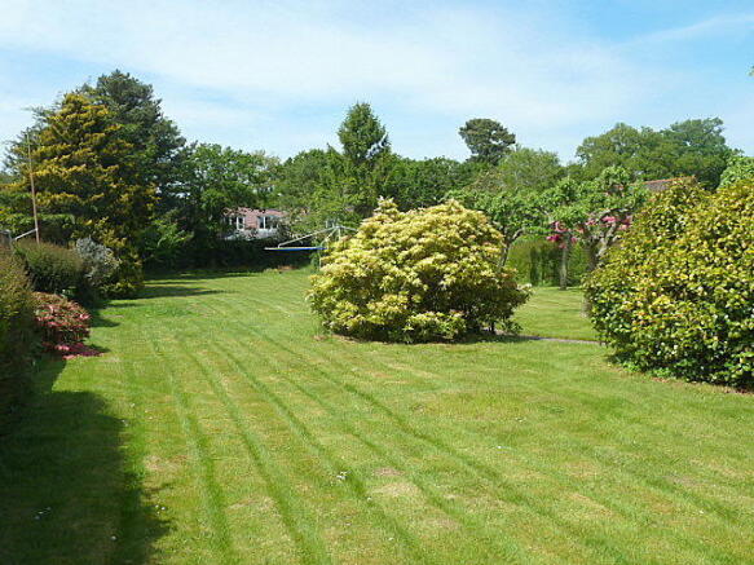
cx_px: 377
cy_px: 282
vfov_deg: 40.7
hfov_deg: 52.6
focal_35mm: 35
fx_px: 762
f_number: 4.5
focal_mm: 5.7
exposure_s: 1/400
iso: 80
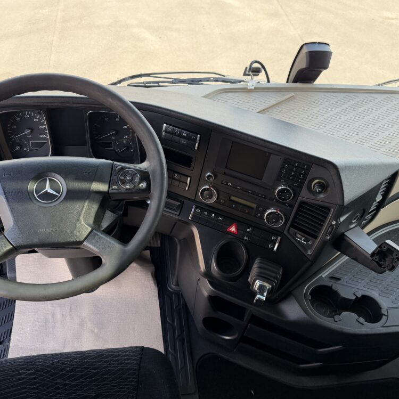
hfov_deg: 55.6
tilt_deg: -48.9
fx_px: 378
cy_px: 196
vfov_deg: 55.6
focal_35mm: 29
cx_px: 187
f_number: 1.78
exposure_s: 1/484
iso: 100
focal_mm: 6.76
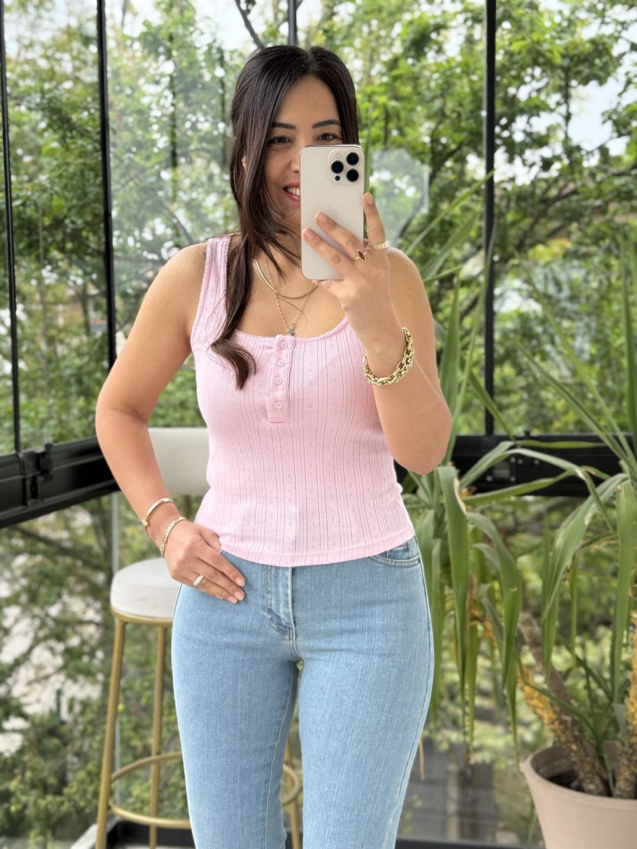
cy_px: 424
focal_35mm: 48
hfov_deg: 30.3
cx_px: 318
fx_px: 1178
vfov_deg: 39.7
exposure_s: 1/359
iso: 80
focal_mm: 6.76
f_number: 1.78
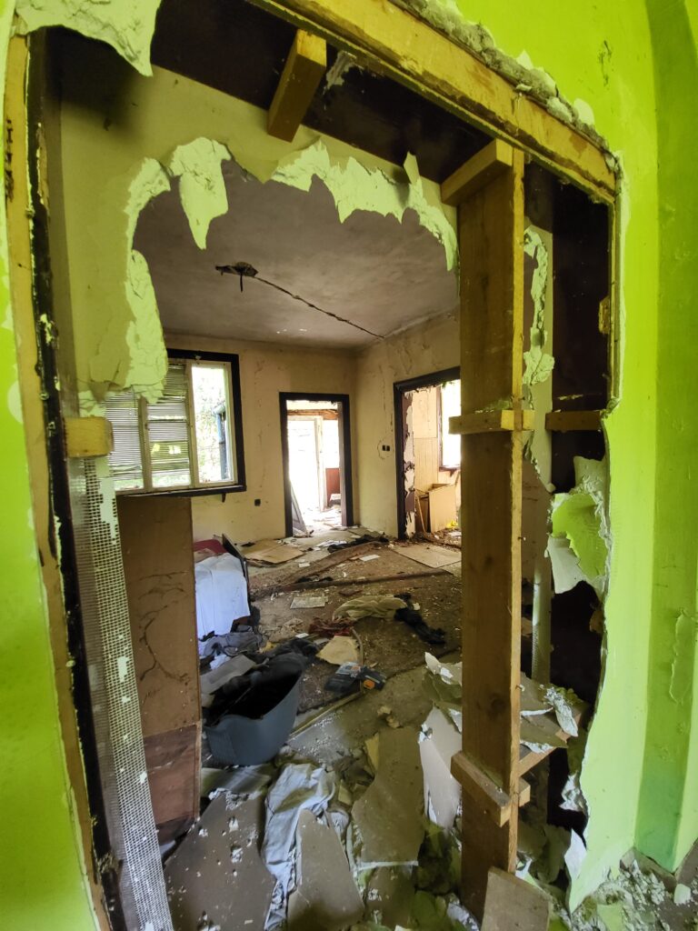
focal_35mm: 13
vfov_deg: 106.2
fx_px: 350
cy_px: 466
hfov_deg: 89.9
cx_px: 349
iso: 400
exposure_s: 1/50
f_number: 2.2
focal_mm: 1.74
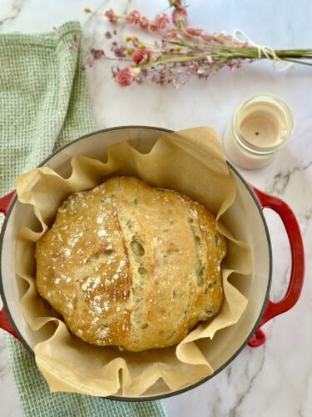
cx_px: 156
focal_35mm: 48
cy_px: 208
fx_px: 577
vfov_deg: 39.7
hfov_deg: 30.3
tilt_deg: -80.6
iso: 125
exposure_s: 1/121
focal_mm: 6.86
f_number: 1.78
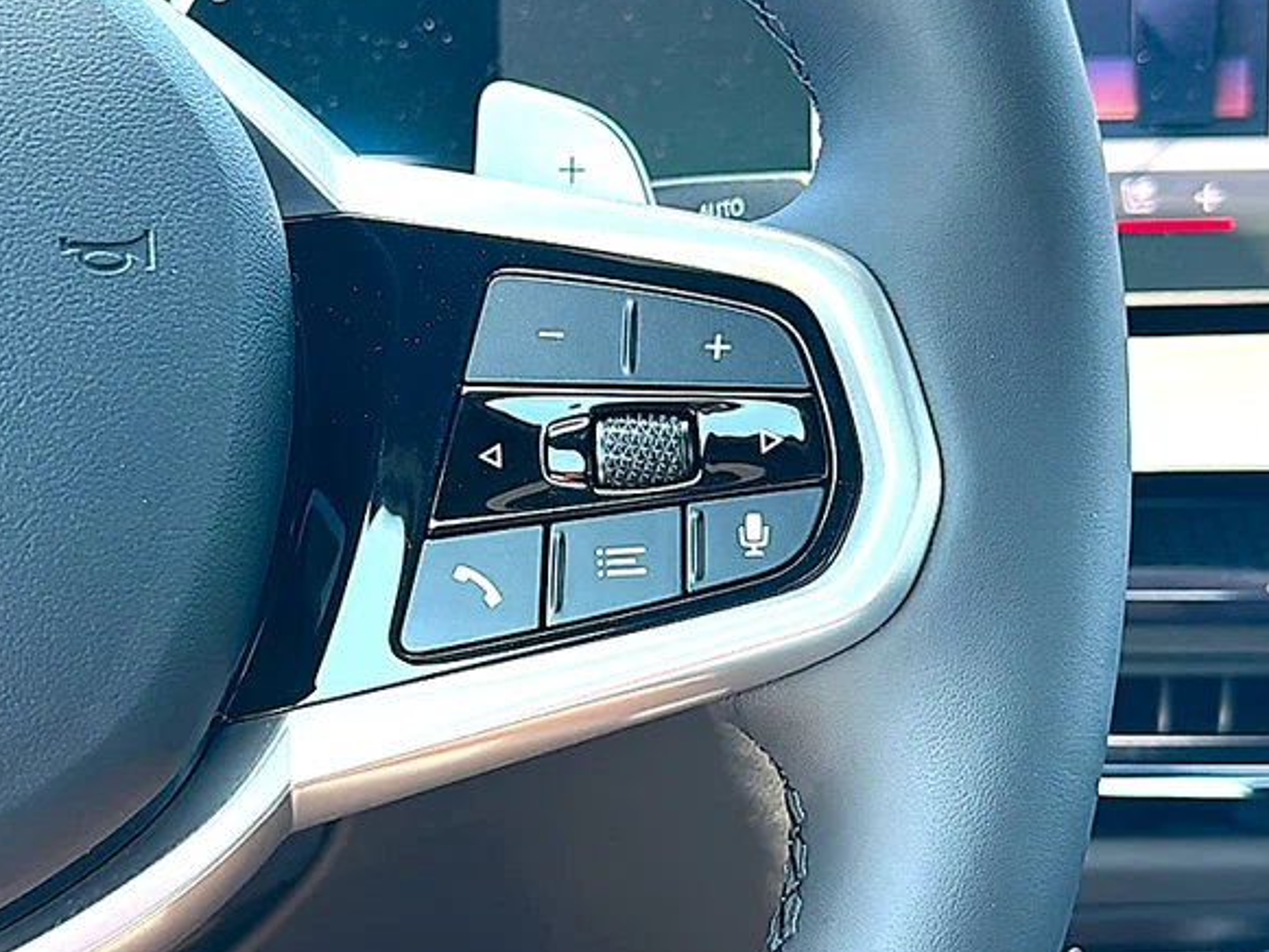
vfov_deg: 27.5
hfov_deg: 36.2
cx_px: 640
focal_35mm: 53
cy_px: 440
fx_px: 1943
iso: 64
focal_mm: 6.86
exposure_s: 1/137
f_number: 1.78
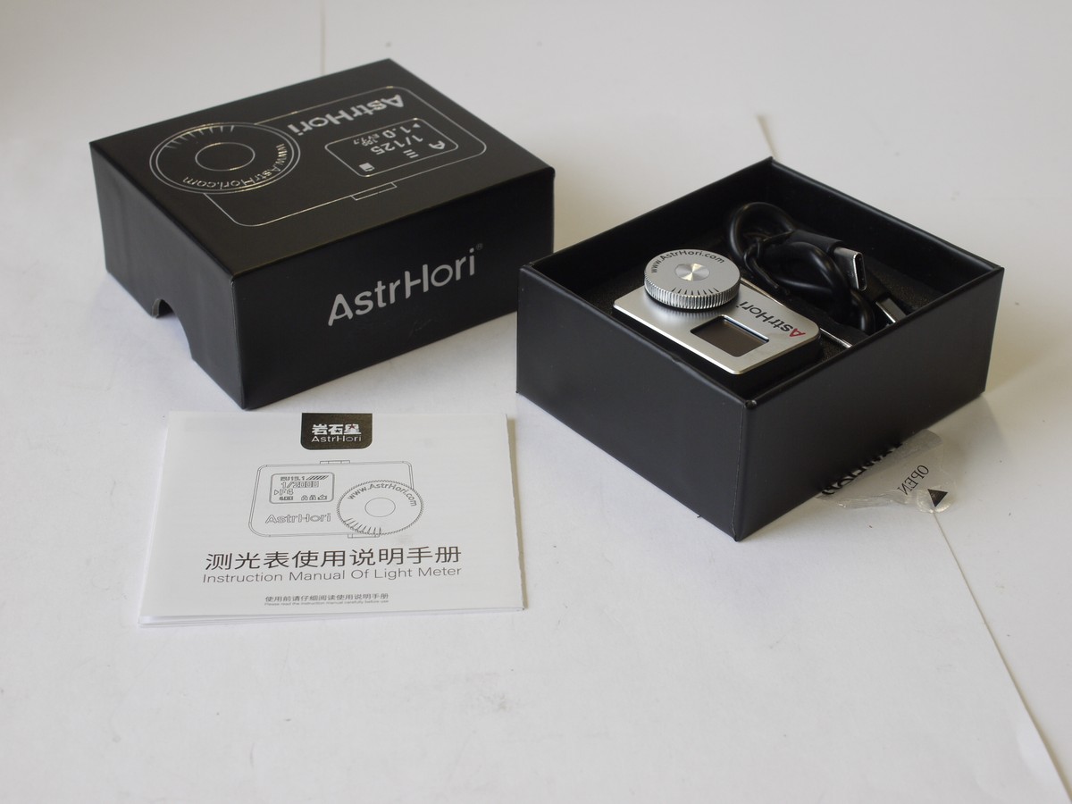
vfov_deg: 24.4
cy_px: 402
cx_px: 536
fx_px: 1858
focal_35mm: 60
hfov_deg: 32.2
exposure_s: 1/40
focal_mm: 30
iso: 200
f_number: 8
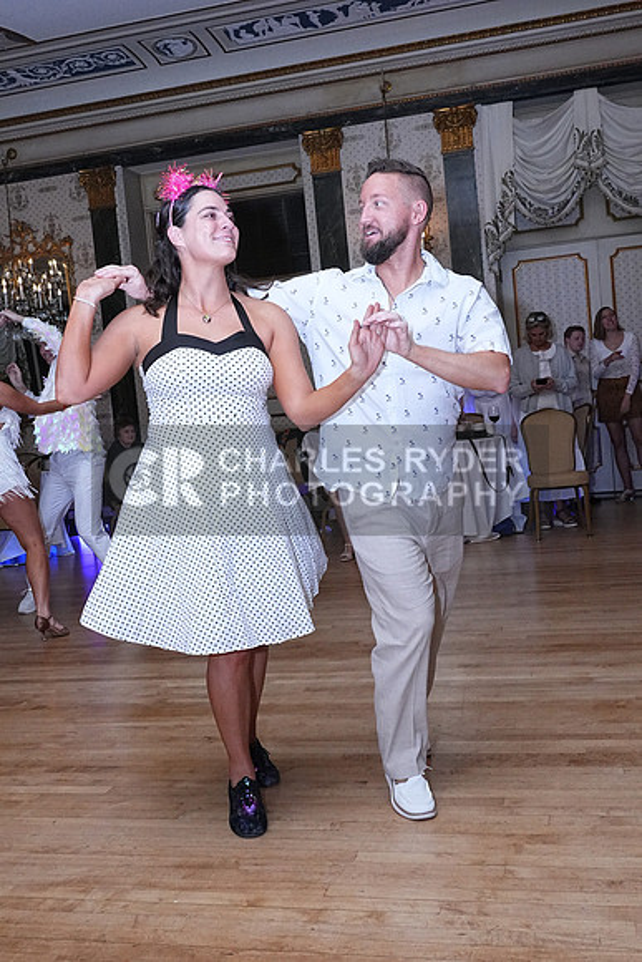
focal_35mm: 36
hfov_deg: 36.9
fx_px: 962
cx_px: 321
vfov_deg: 53.1
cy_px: 481
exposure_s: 1/200
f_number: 5.6
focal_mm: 24
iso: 5000
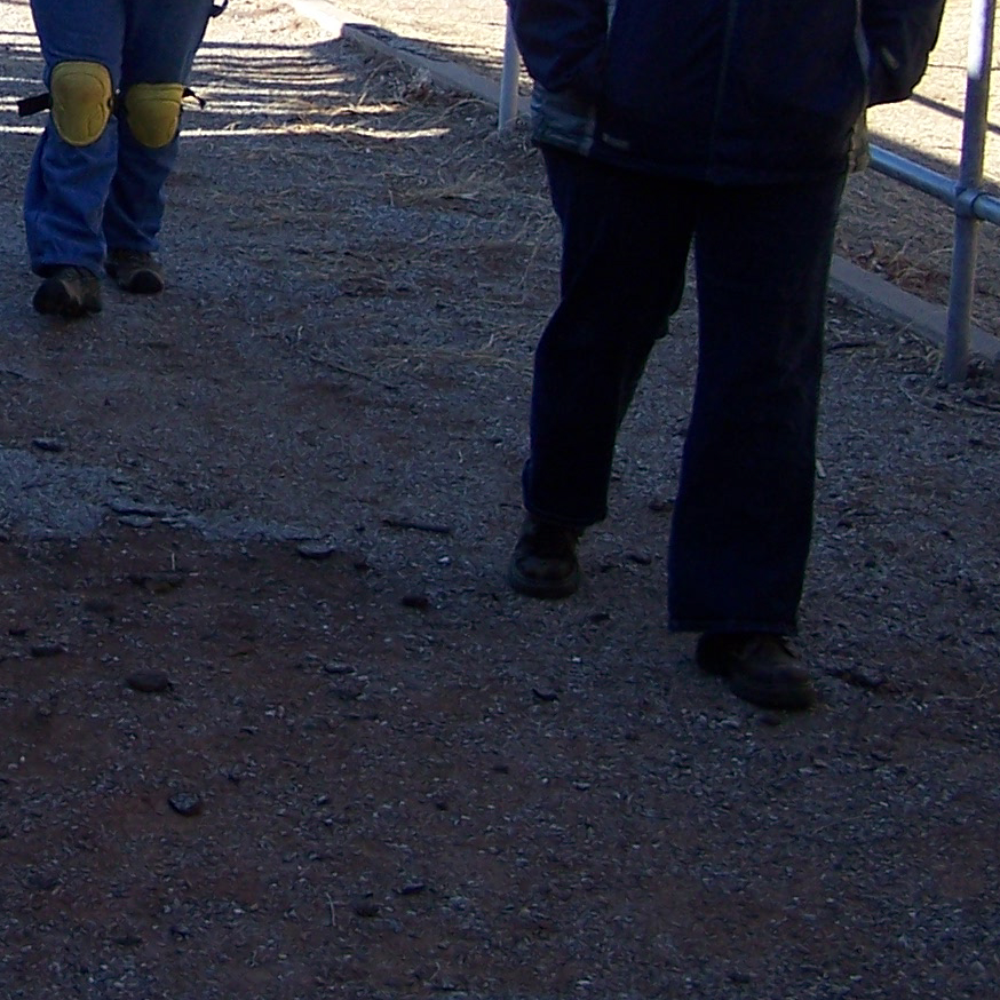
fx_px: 3236
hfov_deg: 17.1
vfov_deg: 17.1
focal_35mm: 99
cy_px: -73
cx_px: -18
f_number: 2.8
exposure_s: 1/350
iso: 80
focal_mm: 6.3
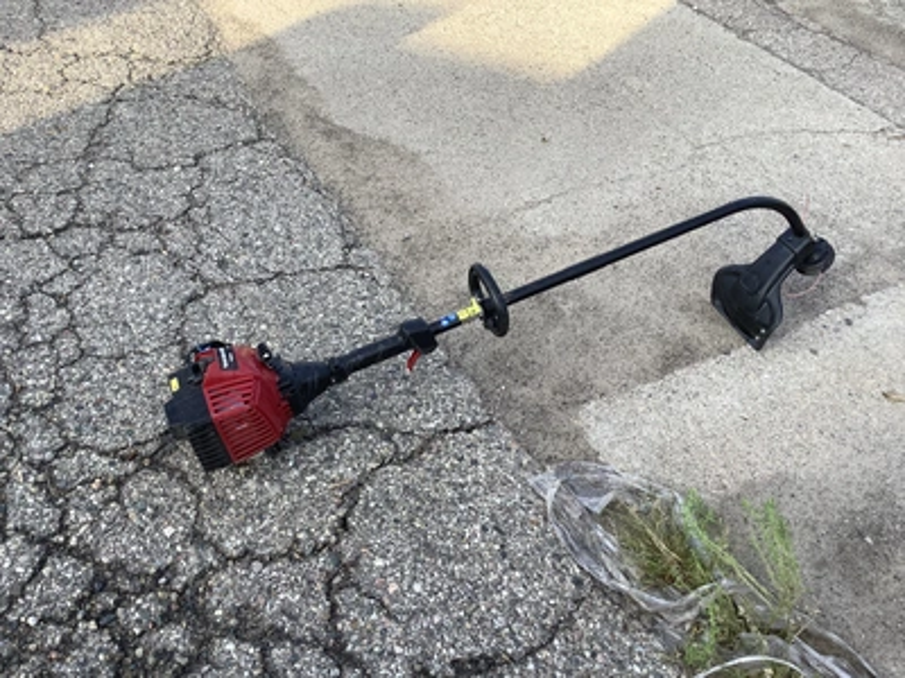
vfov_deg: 45.4
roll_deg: -5.7
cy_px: 339
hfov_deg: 58.4
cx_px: 452
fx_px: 810
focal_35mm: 31
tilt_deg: -43.3
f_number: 2.4
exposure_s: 1/198
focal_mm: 3.3
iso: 25
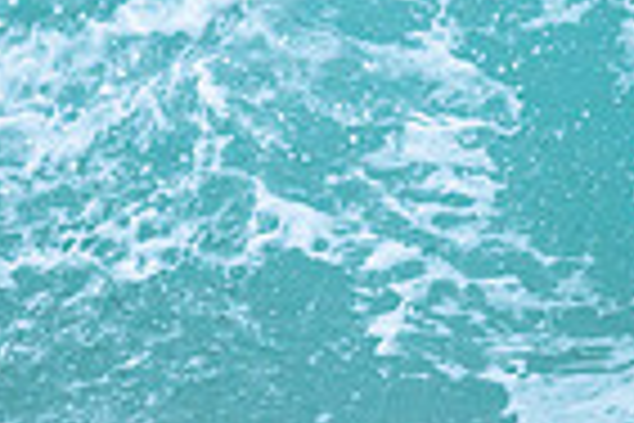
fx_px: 79561
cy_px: -91
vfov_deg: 0.3
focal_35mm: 4518
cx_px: 605
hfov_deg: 0.5
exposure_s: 1/2500
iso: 500
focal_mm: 800
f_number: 6.3
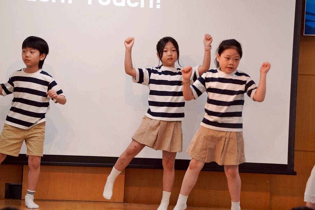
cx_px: 158
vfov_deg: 6.9
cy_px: 105
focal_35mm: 200
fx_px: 1750
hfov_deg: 10.3
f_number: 4
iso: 1000
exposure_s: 1/250
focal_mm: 200
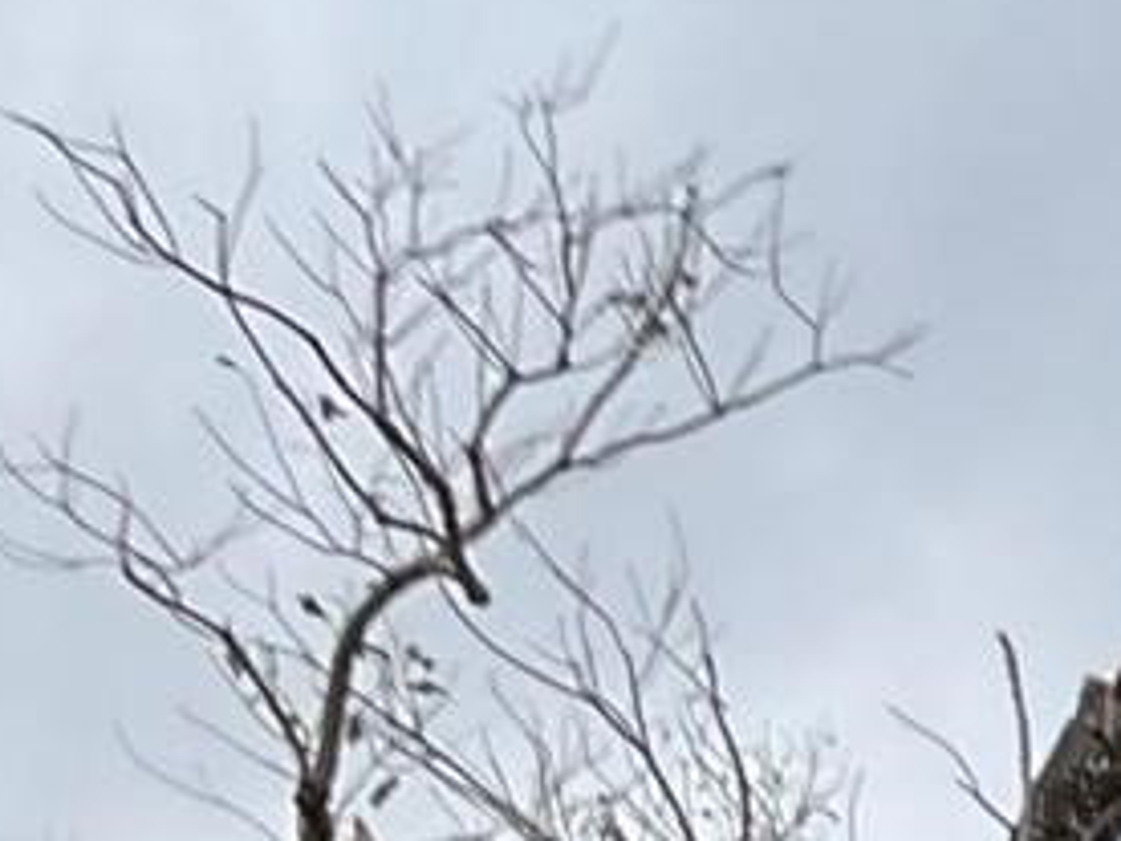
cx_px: 3188
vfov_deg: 6.8
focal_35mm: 215
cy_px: 1077
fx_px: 6963
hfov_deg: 8.1
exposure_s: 1/157
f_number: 1.8
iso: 16
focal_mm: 3
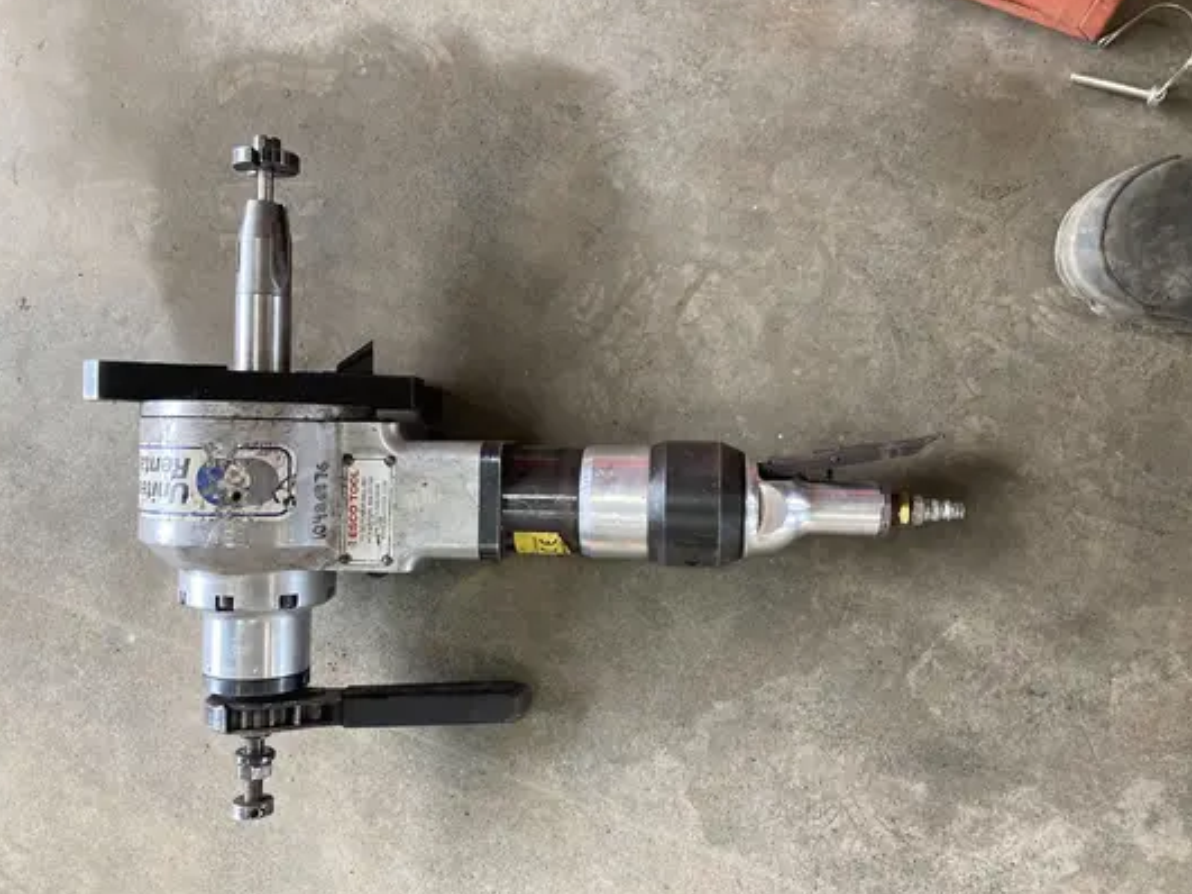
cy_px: 446
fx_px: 998
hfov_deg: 61.7
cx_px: 593
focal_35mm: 29
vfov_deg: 48.2
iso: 100
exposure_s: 1/60
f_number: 1.8
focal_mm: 3.99
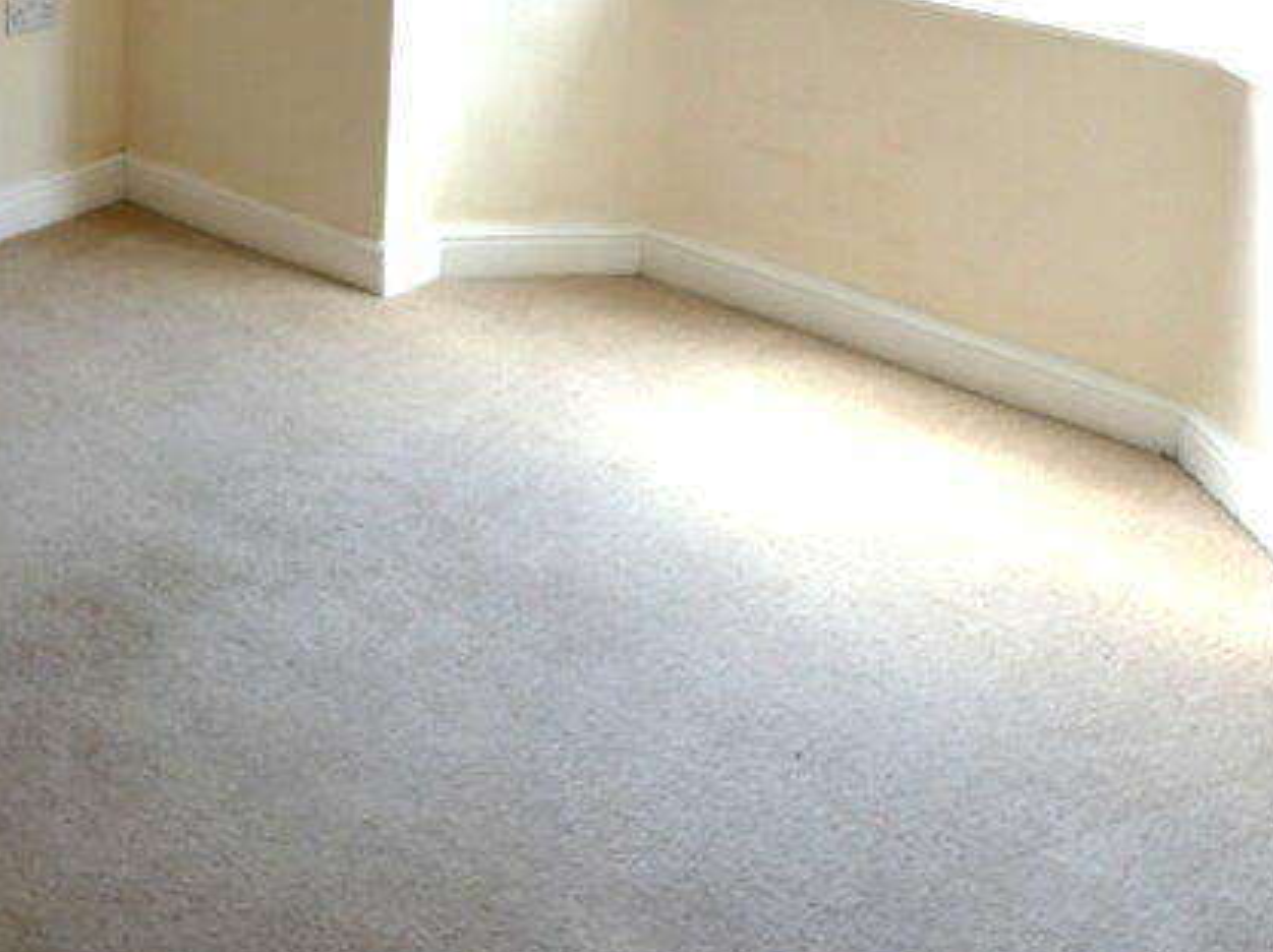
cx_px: 148
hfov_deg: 38.0
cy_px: -128
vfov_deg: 27.8
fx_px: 1727
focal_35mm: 47
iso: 80
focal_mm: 3.6
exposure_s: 1/60
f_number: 2.8
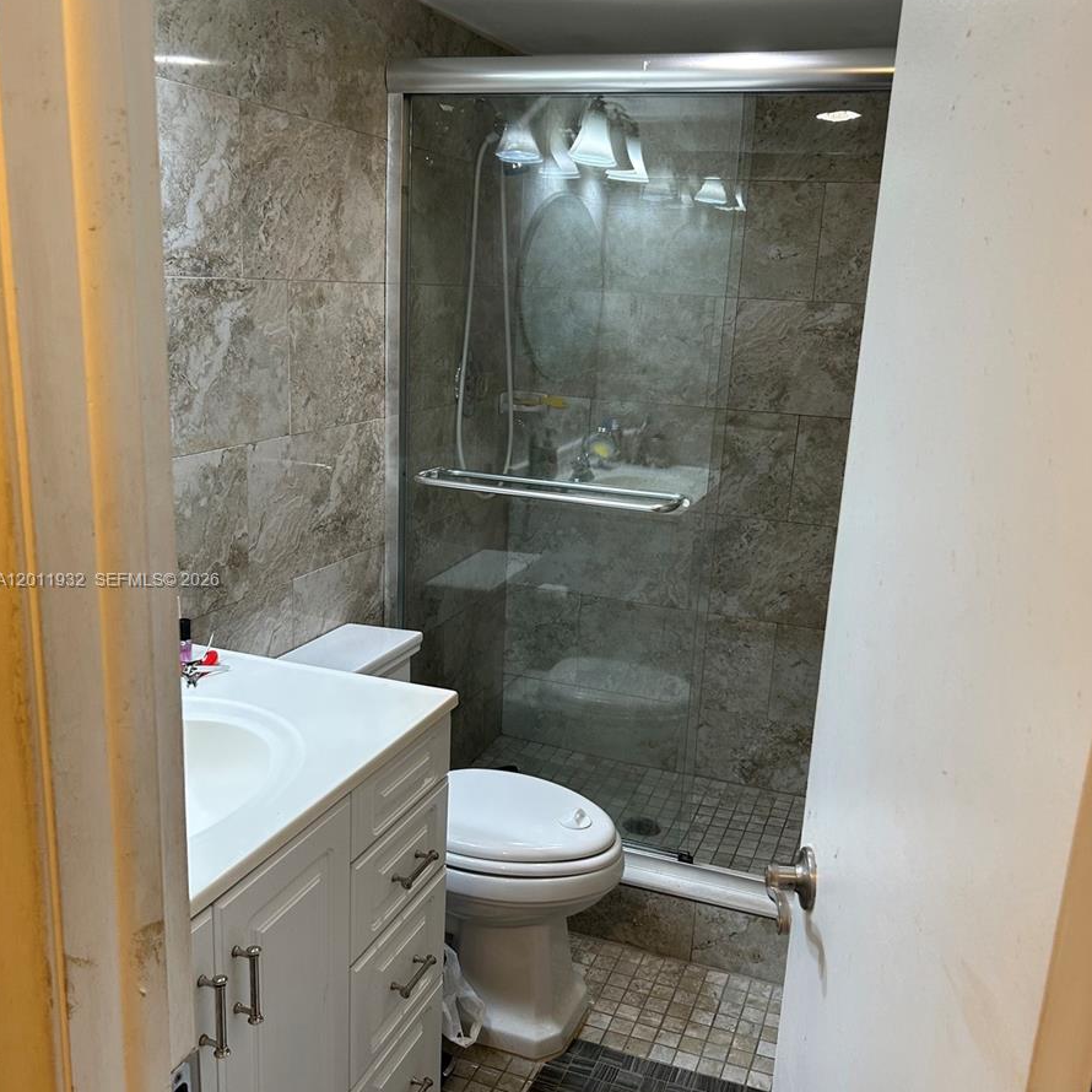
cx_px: 545
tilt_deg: -15.3
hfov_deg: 52.5
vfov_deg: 52.5
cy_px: 582
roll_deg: -4.3
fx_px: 1106
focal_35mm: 31
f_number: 1.5
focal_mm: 5.7
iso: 100
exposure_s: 1/120
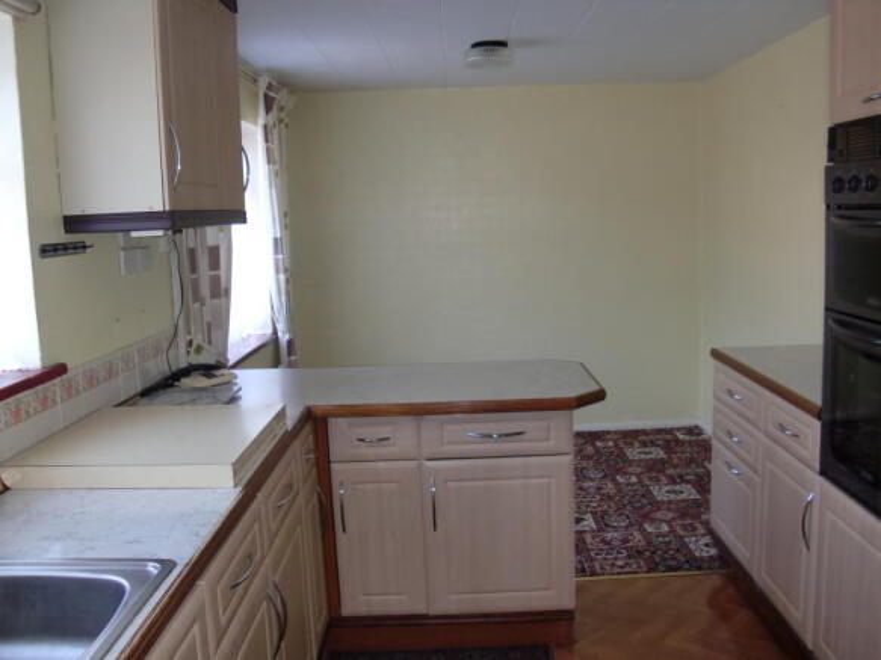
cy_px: 330
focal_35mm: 36
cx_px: 440
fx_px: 916
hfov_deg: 51.4
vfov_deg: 39.6
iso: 160
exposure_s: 1/60
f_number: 2.8
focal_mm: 6.3
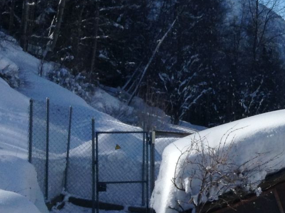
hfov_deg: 17.4
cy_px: 121
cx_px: 389
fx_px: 864
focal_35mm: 105
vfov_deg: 14.1
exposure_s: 1/2000
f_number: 2.4
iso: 32
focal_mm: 3.3
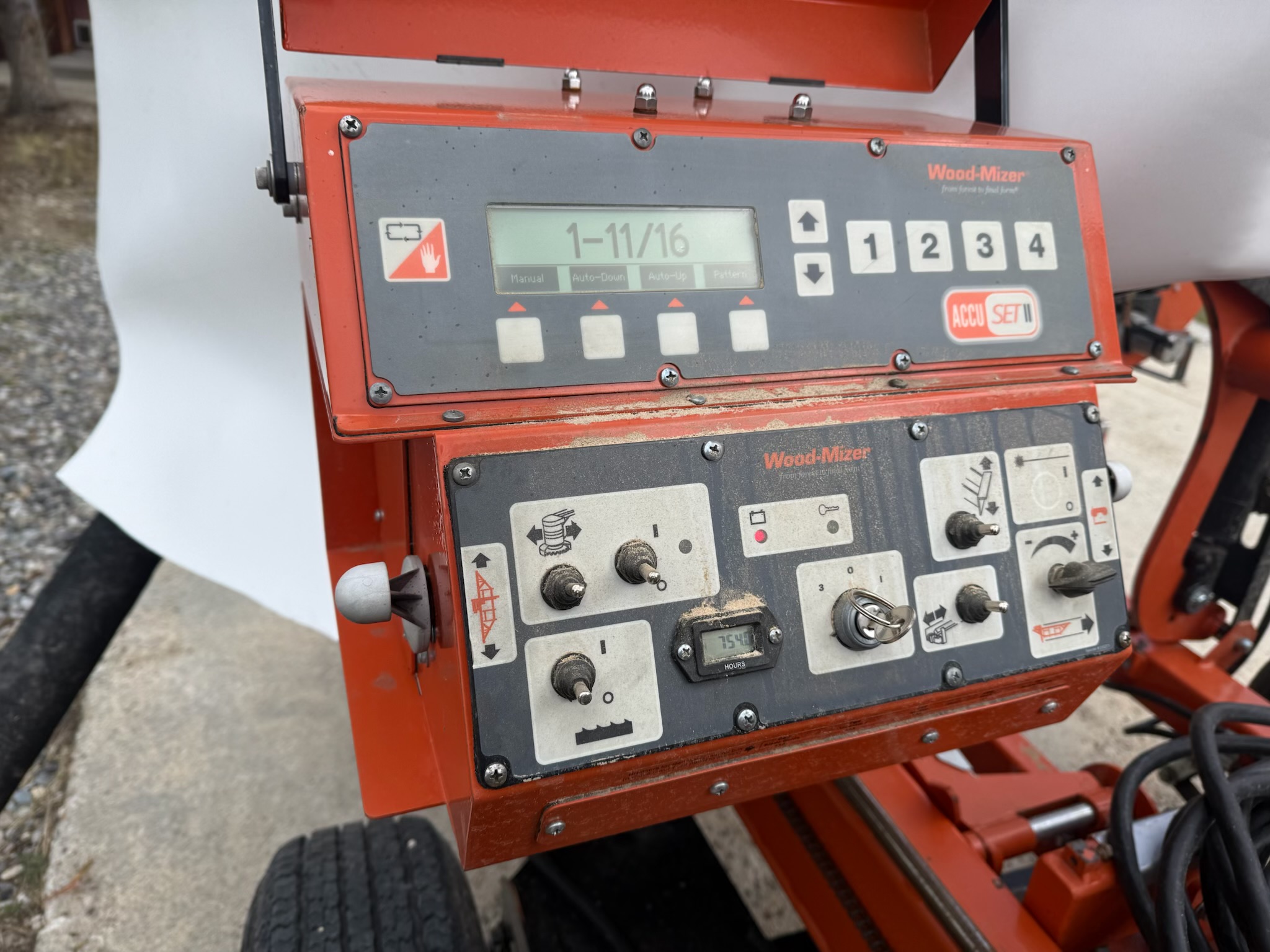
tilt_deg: -29.6
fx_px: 881
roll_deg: -7.1
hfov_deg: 71.6
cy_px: 476
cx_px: 635
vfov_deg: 56.8
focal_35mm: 24
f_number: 1.78
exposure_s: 1/3145
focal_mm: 6.76
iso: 80
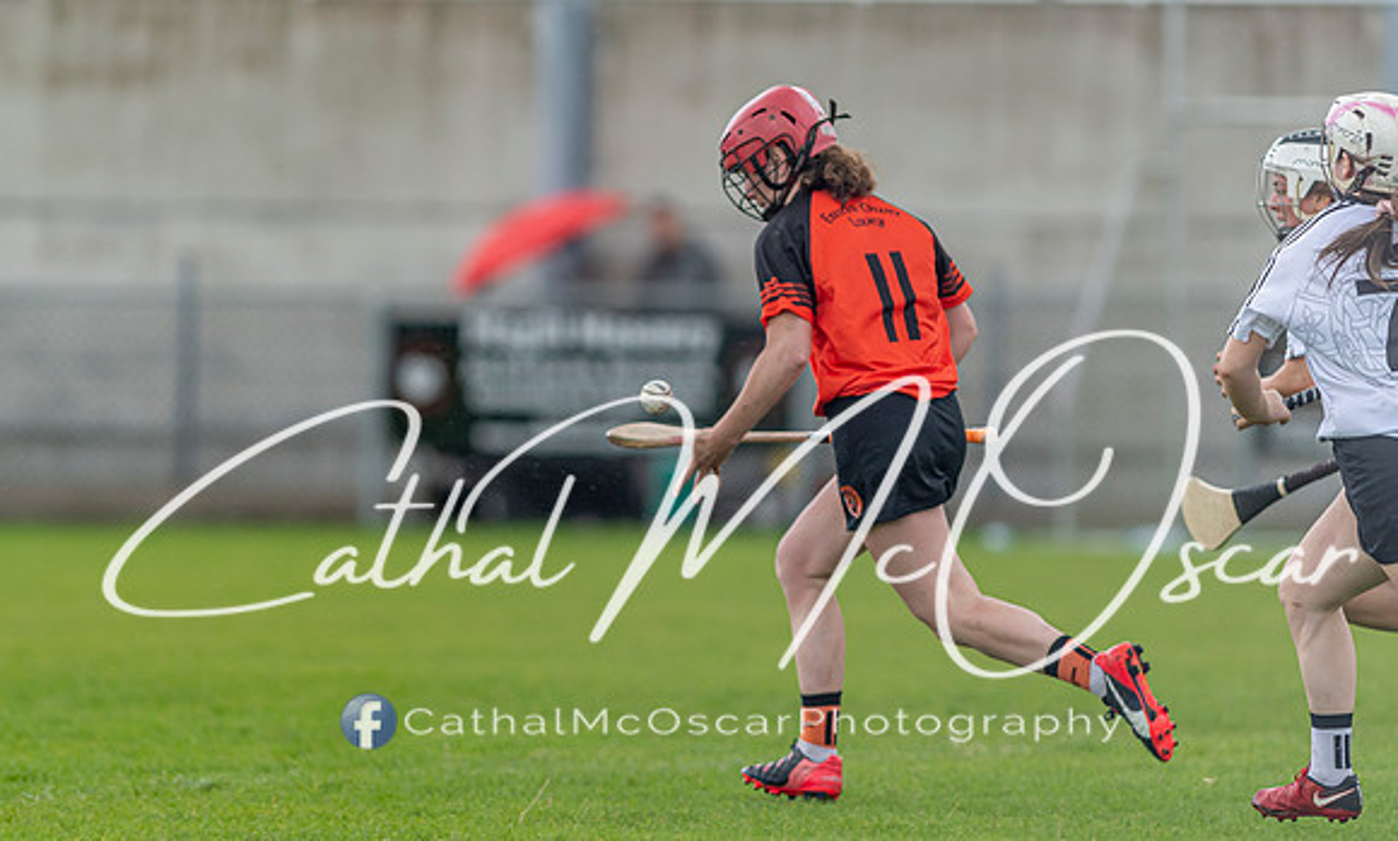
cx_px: 677
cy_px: 381
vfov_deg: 2.7
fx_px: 18141
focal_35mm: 481
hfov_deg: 4.4
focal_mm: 300
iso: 200
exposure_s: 1/1000
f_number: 2.8
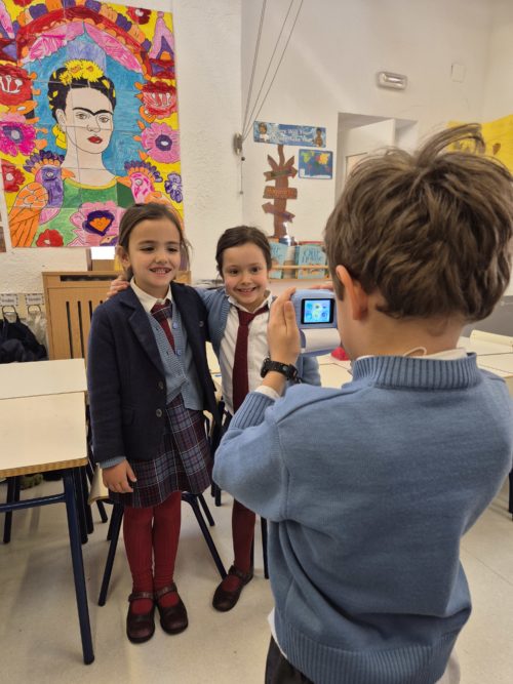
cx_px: 256
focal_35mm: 23
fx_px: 455
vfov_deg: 73.9
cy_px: 342
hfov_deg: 58.9
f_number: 1.8
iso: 64
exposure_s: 1/100
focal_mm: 5.4
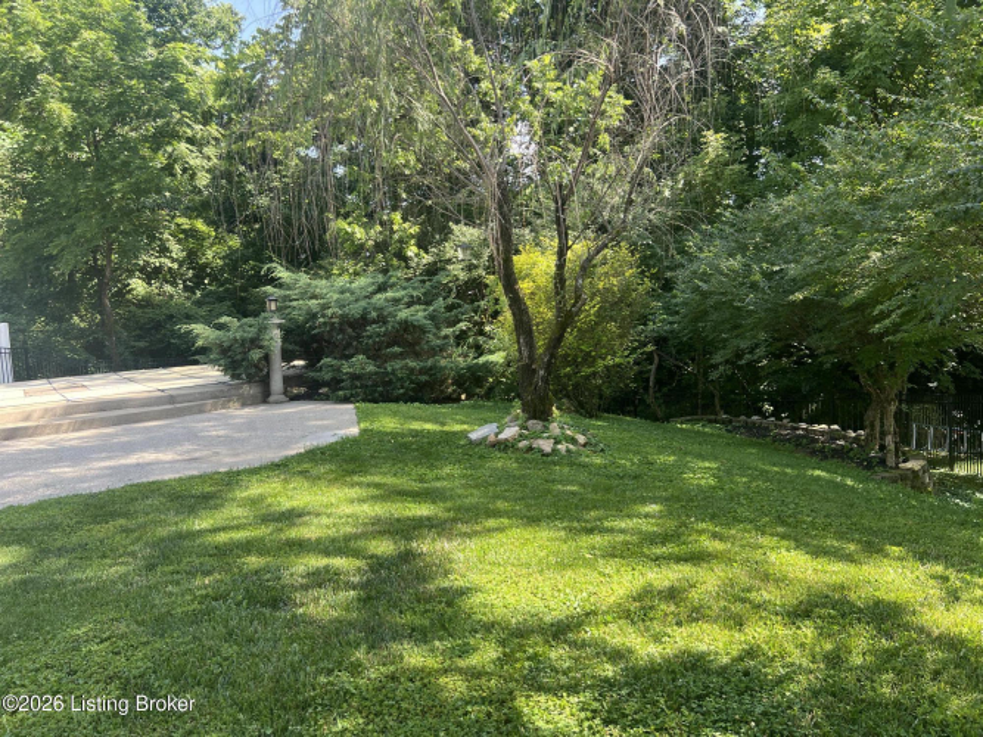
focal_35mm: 26
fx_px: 738
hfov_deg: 67.3
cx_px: 492
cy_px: 368
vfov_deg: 53.0
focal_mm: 5.7
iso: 50
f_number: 1.5
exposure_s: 1/388
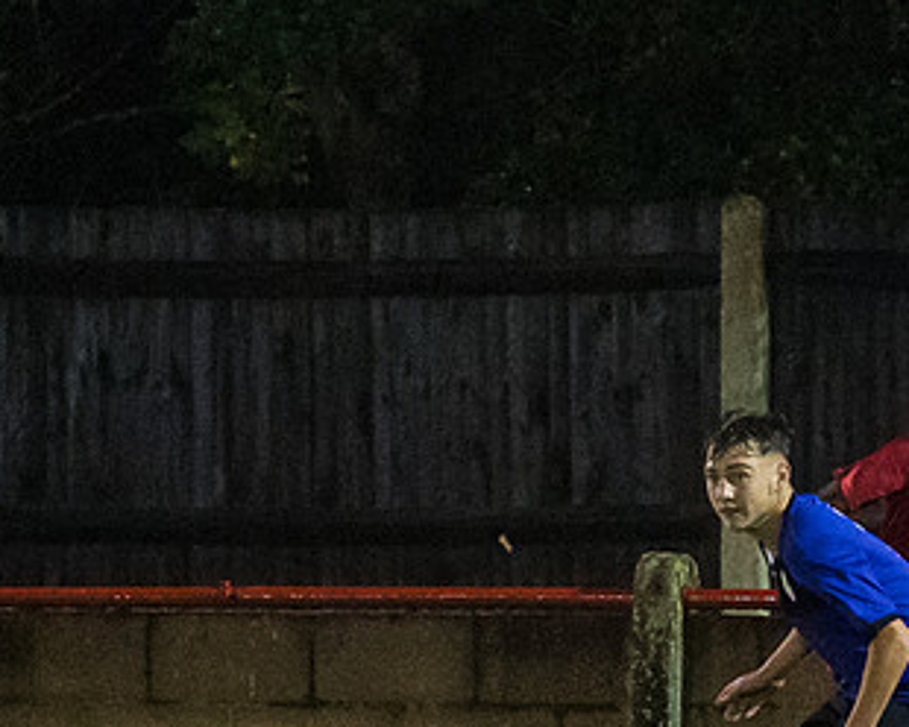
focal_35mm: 896
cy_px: 432
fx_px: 24105
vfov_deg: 1.7
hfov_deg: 2.2
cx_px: 704
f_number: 2.8
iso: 6400
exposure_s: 1/1250
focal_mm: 200
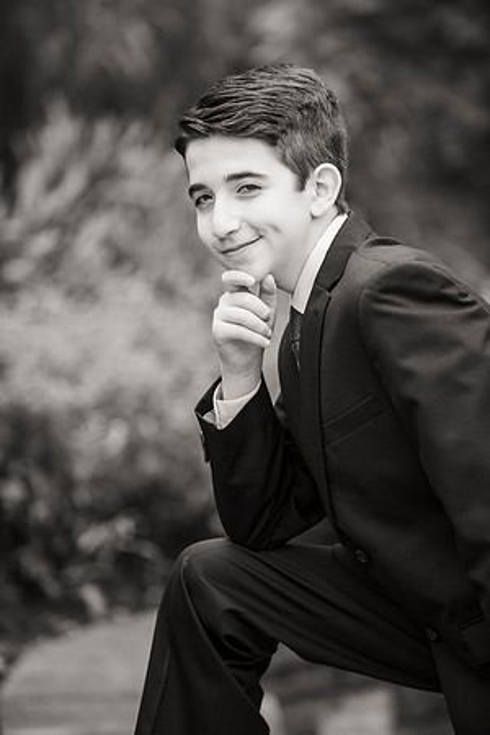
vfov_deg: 10.3
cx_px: 245
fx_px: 4083
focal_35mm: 200
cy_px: 368
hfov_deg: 6.9
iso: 400
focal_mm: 200
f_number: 3.5
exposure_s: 1/500
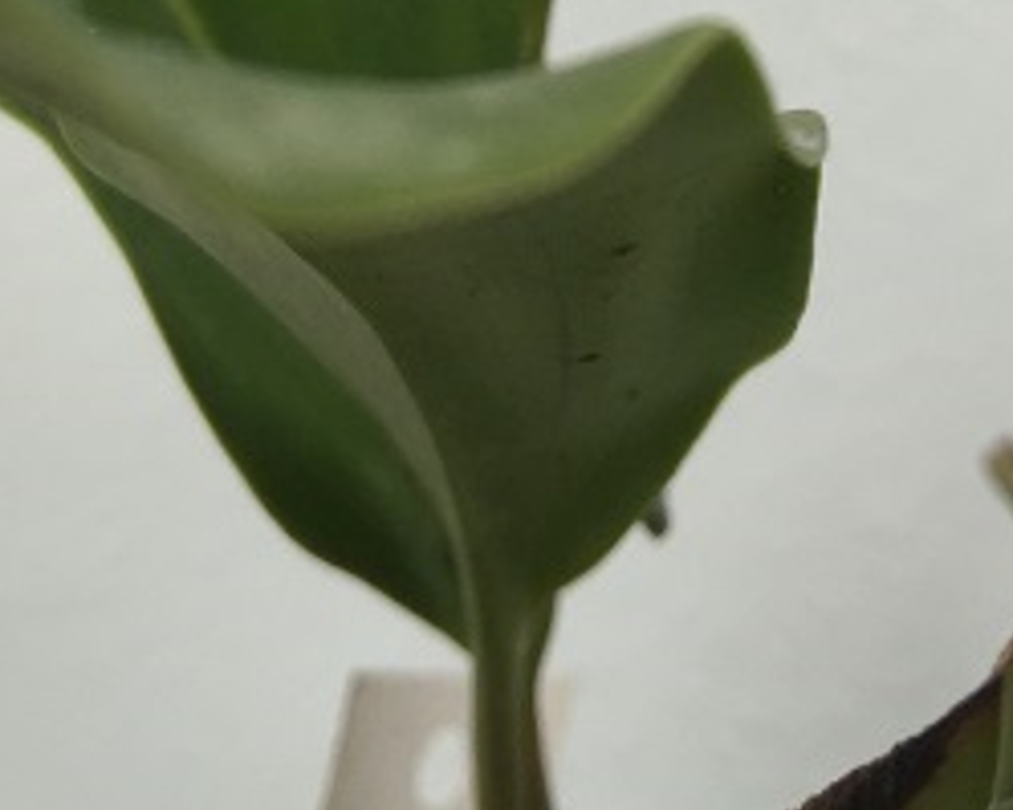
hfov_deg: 21.0
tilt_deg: -3.7
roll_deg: -2.3
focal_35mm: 91
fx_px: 2727
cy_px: -549
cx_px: 692
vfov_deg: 15.1
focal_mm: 4.15
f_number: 2.2
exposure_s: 1/50
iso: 32
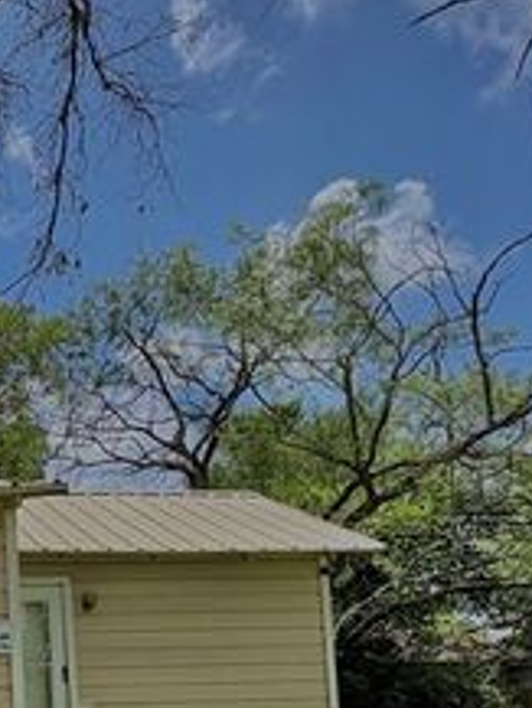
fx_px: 880
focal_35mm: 43
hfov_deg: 27.6
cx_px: -173
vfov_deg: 40.1
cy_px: 657
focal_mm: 2.22
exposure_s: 1/1256
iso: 50
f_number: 2.2
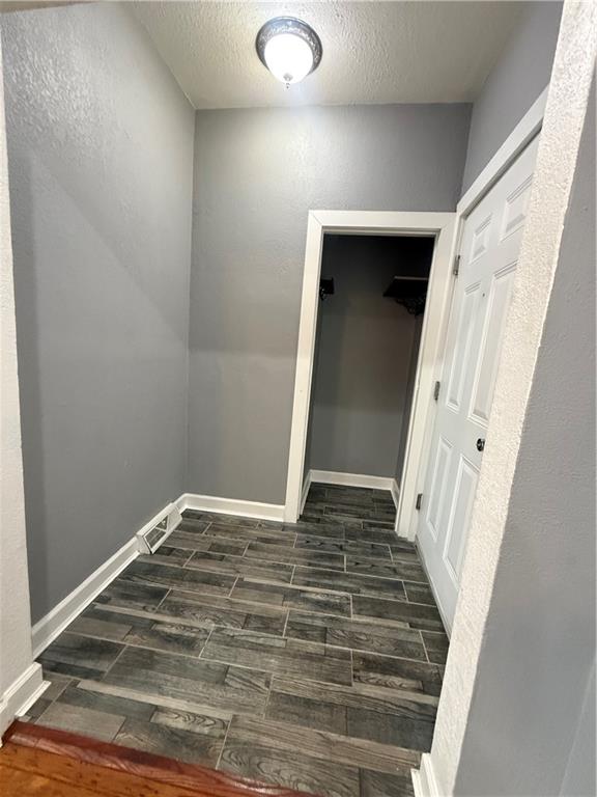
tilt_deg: -9.0
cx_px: 298
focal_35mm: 14
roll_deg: -4.1
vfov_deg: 102.1
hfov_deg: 85.7
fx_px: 322
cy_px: 398
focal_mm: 2.22
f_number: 2.2
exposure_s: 1/60
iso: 800
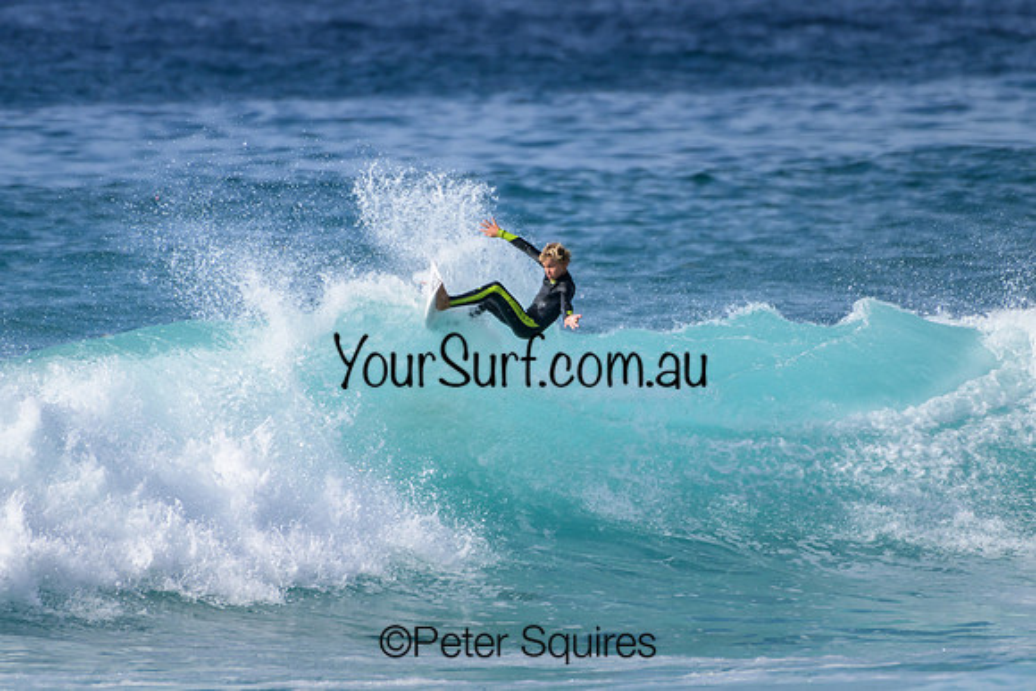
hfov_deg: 2.1
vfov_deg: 1.4
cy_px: 346
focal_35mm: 1000
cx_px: 518
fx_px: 28783
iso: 720
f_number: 11
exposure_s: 1/2000
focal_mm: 1000
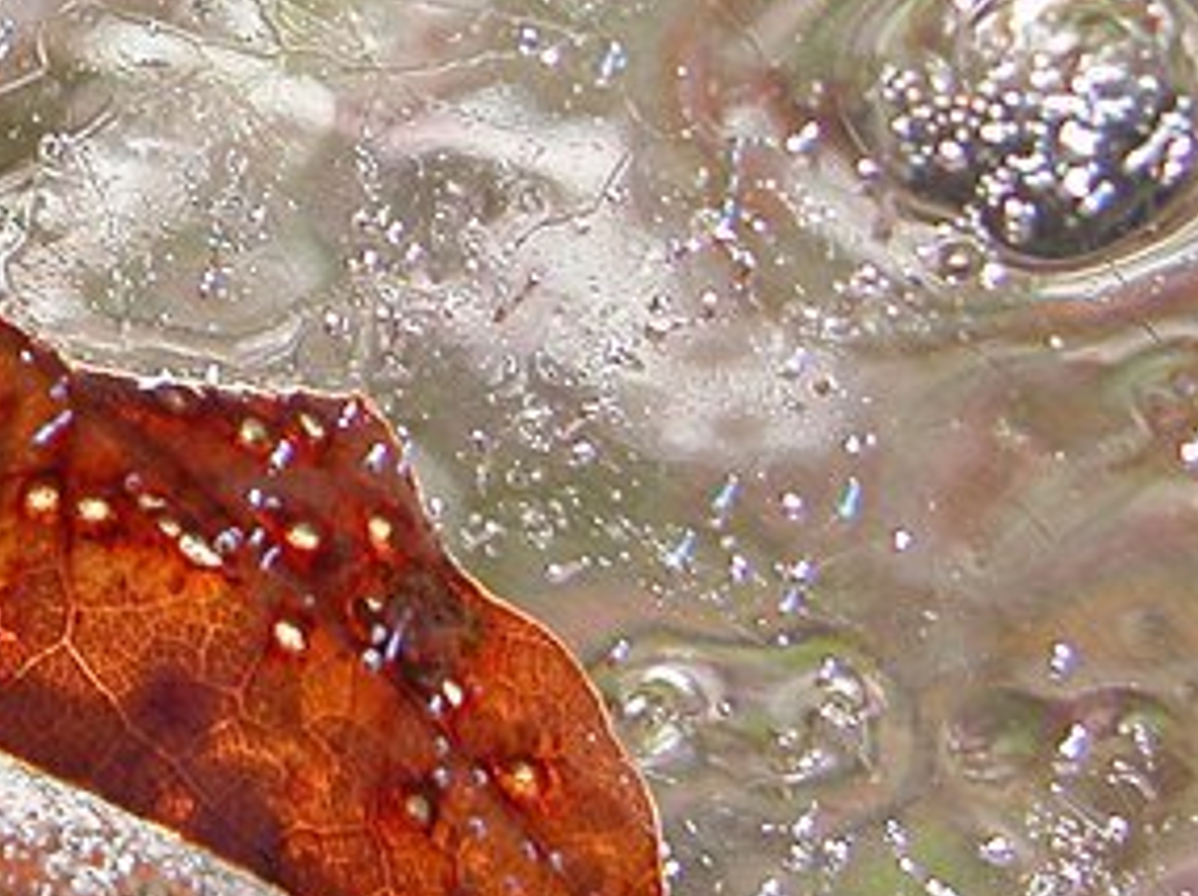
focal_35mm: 222
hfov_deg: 8.8
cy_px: 84
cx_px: -377
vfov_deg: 6.7
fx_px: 7677
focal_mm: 15.7
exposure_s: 1/203
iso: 100
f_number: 4.5
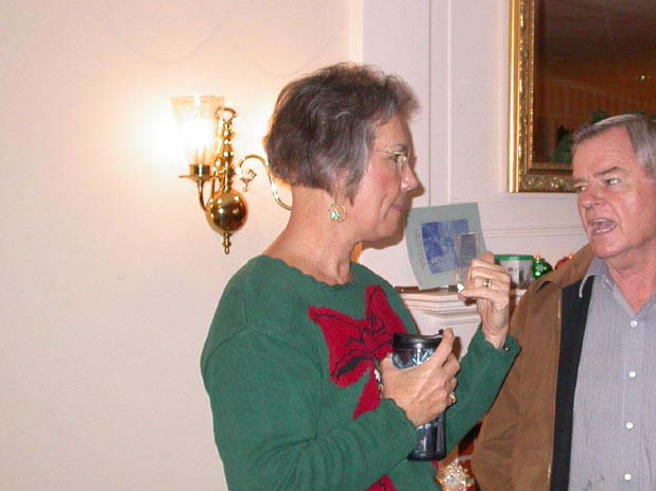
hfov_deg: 30.2
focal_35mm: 63
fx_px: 1193
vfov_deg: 23.3
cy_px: 265
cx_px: 500
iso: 200
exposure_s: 1/60
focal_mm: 7.85
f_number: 2.6
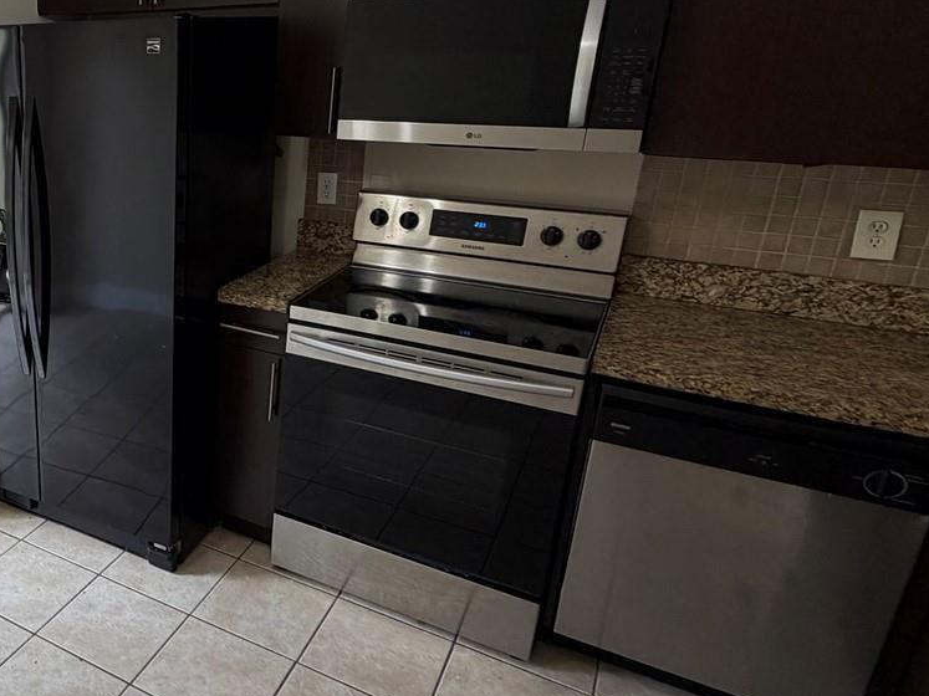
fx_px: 805
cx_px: 66
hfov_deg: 51.7
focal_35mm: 30
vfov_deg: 46.7
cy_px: 304
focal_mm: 2.22
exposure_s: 1/120
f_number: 2.2
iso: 100
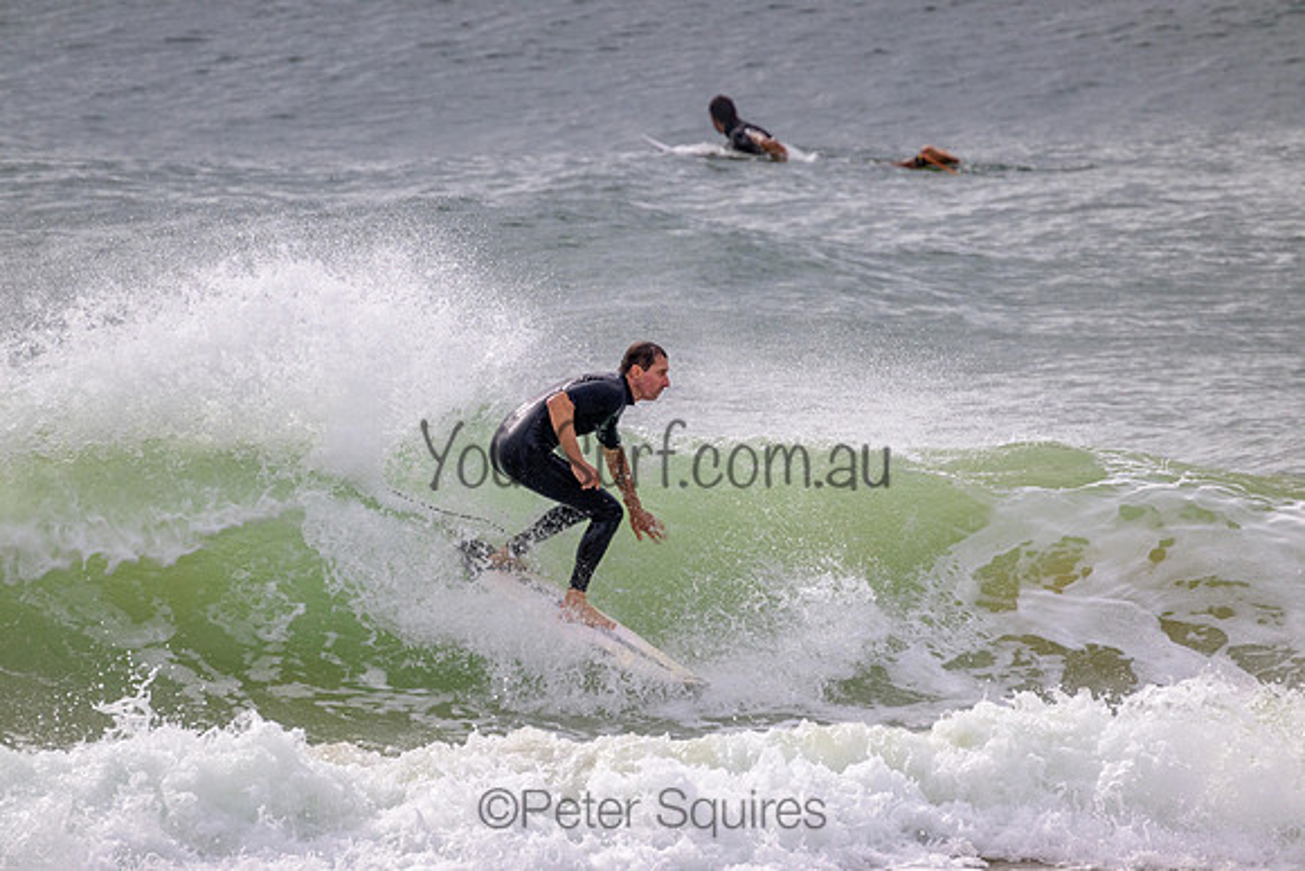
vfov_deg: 1.7
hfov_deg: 2.6
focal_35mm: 800
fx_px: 29005
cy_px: 436
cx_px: 652
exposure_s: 1/2000
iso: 1400
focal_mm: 800
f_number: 11
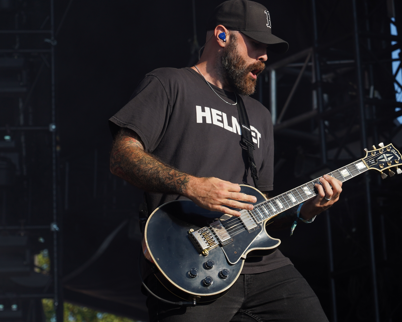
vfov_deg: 9.2
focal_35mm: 168
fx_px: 1999
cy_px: 147
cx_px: 245
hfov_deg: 11.5
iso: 100
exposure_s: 1/400
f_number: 6.3
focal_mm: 105
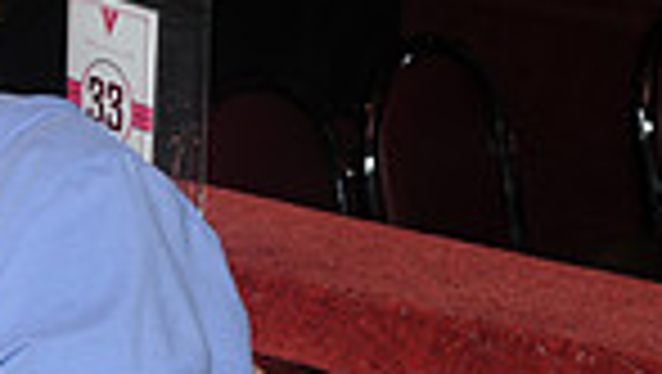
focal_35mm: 165
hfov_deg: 12.2
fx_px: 2899
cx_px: -455
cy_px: 252
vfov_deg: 7.4
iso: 500
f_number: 9
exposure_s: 1/30
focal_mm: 40
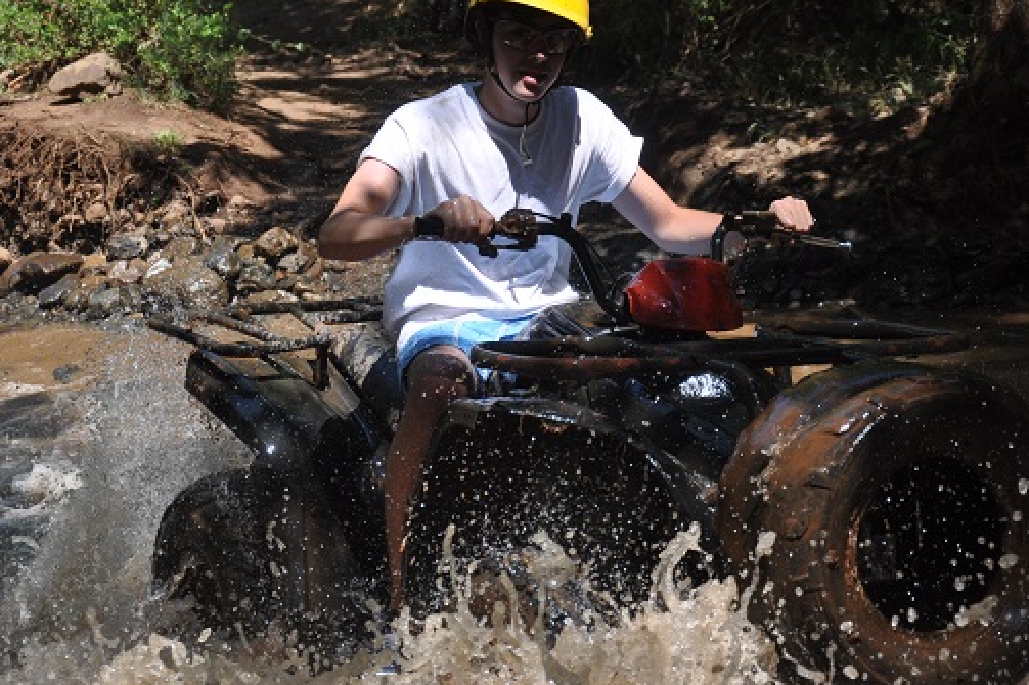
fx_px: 2657
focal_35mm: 93
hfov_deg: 21.9
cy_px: 299
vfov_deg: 14.7
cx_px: 454
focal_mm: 52
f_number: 5
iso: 400
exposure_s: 1/1000
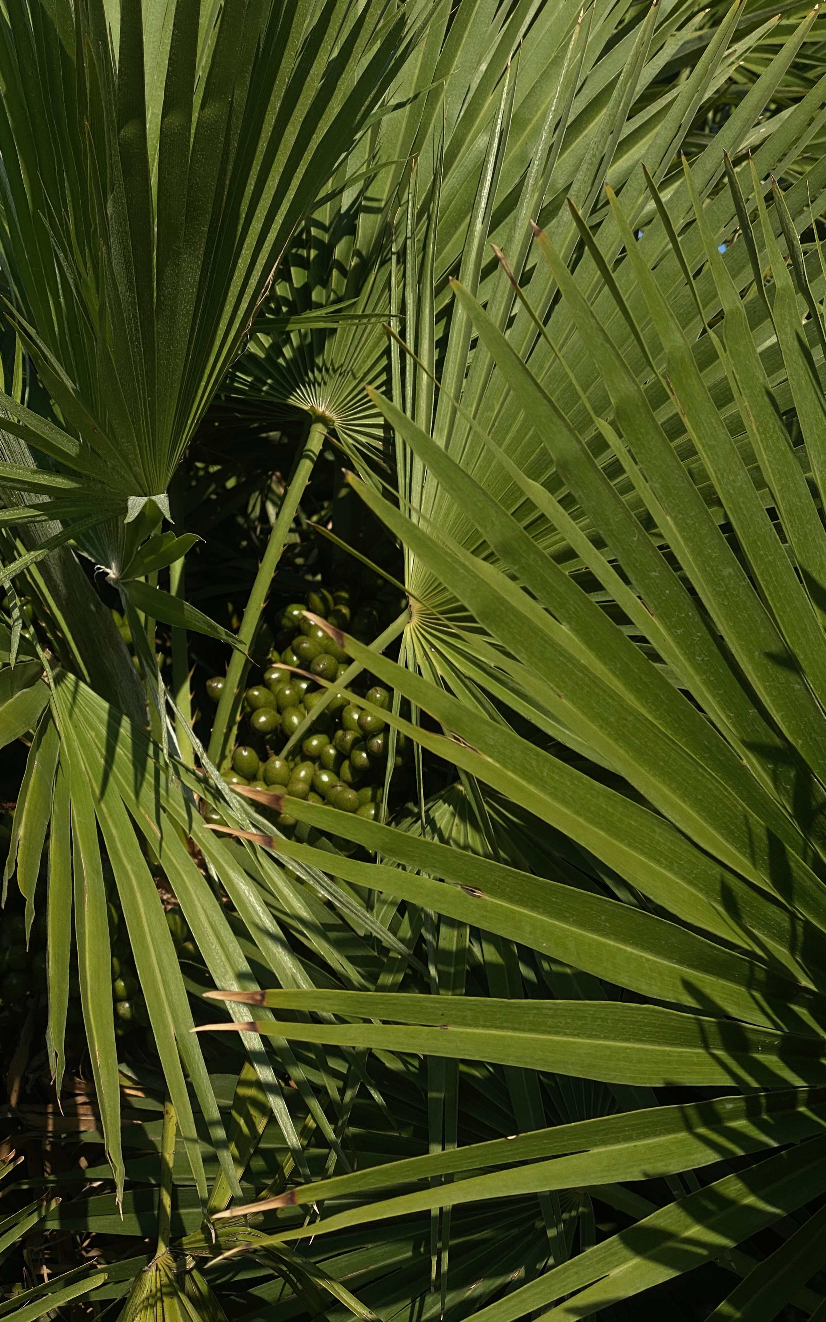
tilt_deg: -4.2
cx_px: 403
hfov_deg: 23.1
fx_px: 2017
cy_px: 656
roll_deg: -0.2
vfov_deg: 36.3
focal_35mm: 56
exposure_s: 1/2817
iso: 20
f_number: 2
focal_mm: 6
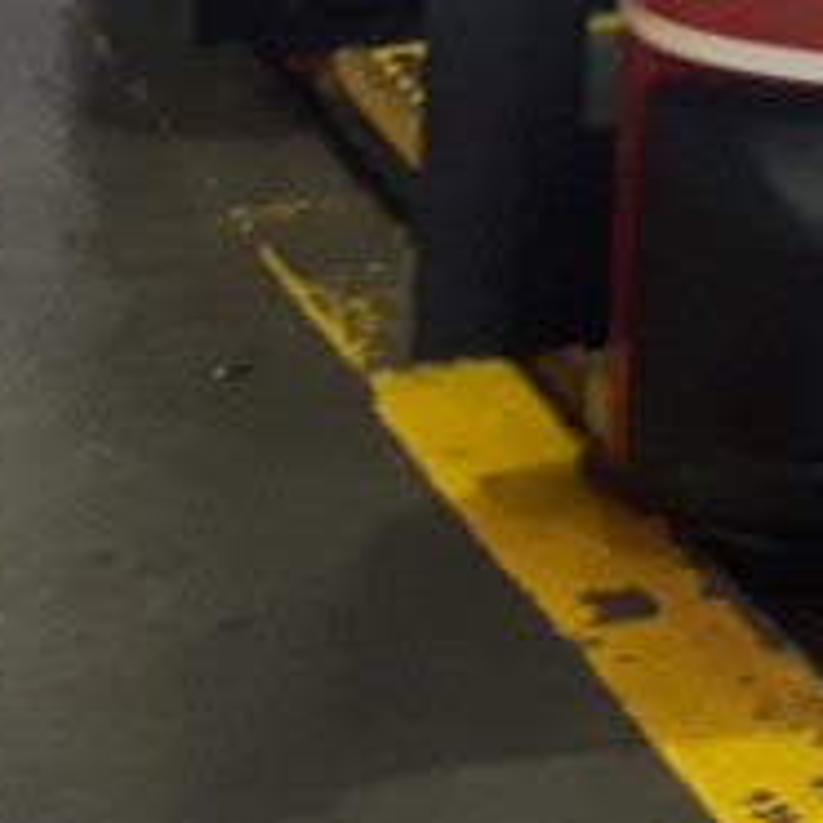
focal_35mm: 152
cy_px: -854
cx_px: 1072
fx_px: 4089
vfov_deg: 10.5
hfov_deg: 11.2
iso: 125
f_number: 1.9
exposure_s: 1/33
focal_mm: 3.7
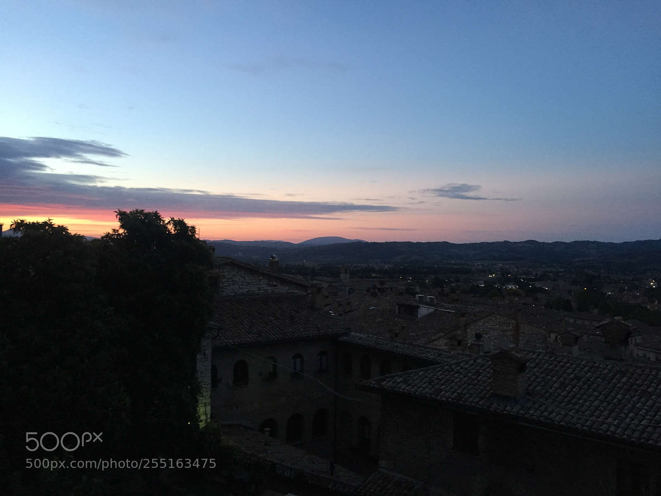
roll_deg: -1.6
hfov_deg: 61.7
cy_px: 248
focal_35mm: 29
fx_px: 554
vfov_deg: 48.2
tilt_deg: +0.9
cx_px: 330
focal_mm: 4.15
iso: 160
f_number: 2.2
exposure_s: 1/33
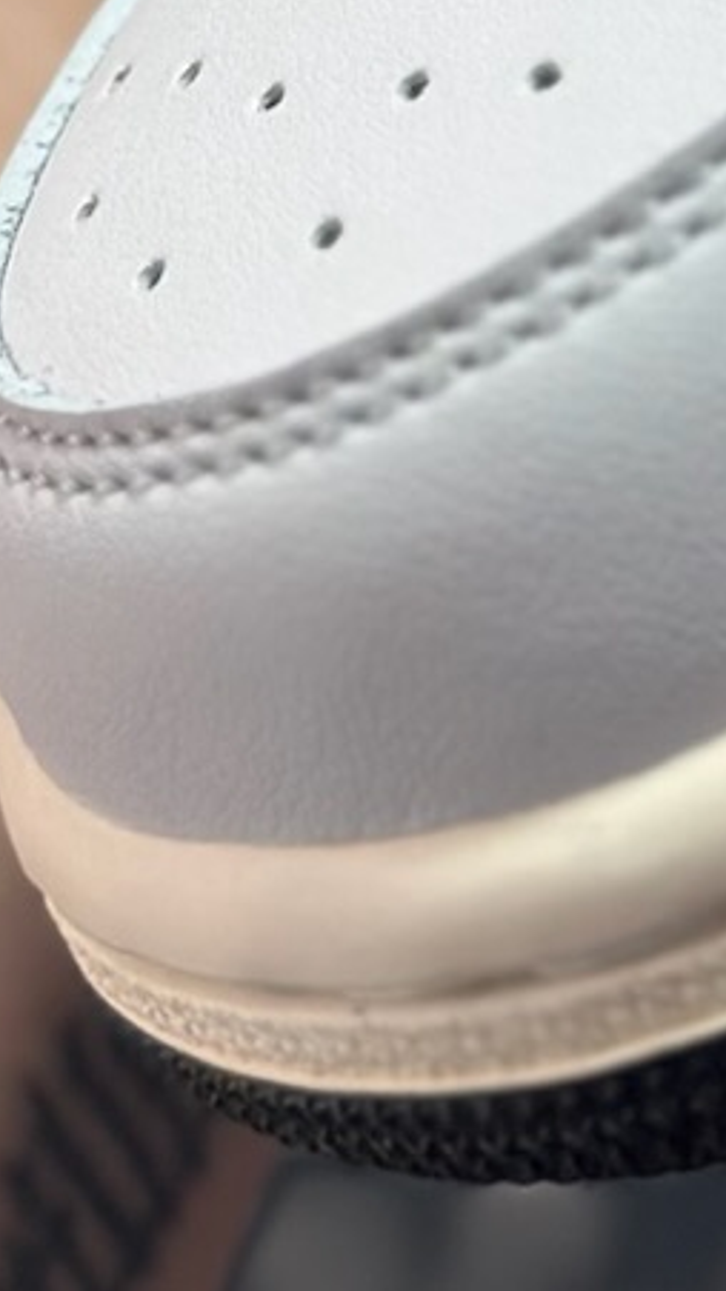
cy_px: -1131
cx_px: 1738
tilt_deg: -56.5
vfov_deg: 8.7
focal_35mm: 237
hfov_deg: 5.0
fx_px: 8117
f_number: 1.78
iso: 80
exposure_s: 1/1517
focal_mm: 6.86
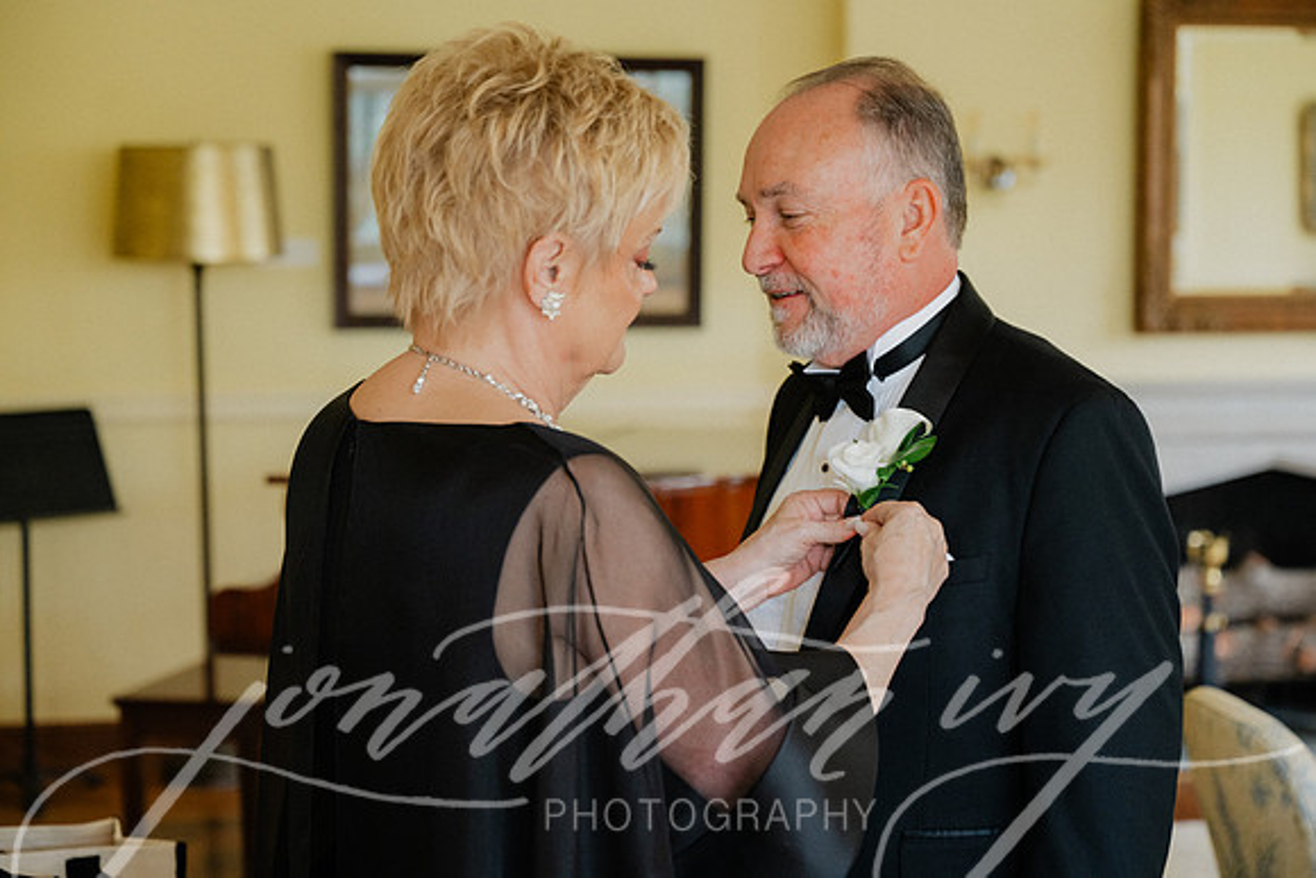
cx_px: 658
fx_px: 2559
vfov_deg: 19.5
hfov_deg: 28.8
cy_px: 439
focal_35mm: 70
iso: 1000
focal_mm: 70
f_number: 3.5
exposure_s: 1/100
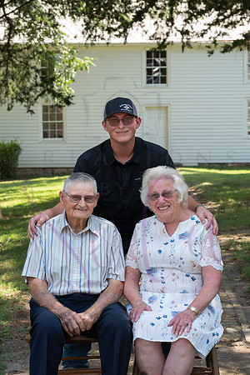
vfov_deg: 22.4
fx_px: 948
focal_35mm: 91
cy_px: 188
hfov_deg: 15.0
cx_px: 125
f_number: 8
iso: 400
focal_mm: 91
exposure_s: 1/125
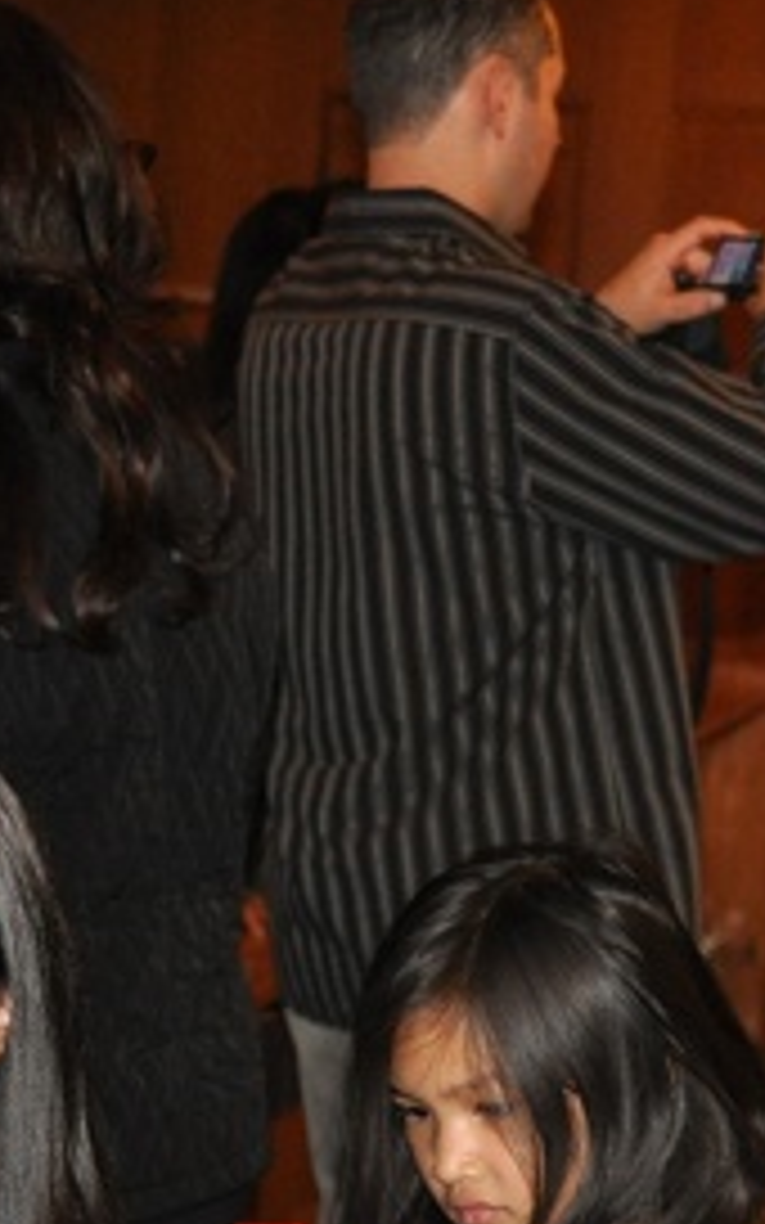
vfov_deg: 13.7
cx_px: 216
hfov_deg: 8.7
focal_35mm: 151
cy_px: 1112
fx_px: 5037
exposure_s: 1/60
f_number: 4.2
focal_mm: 34
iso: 800
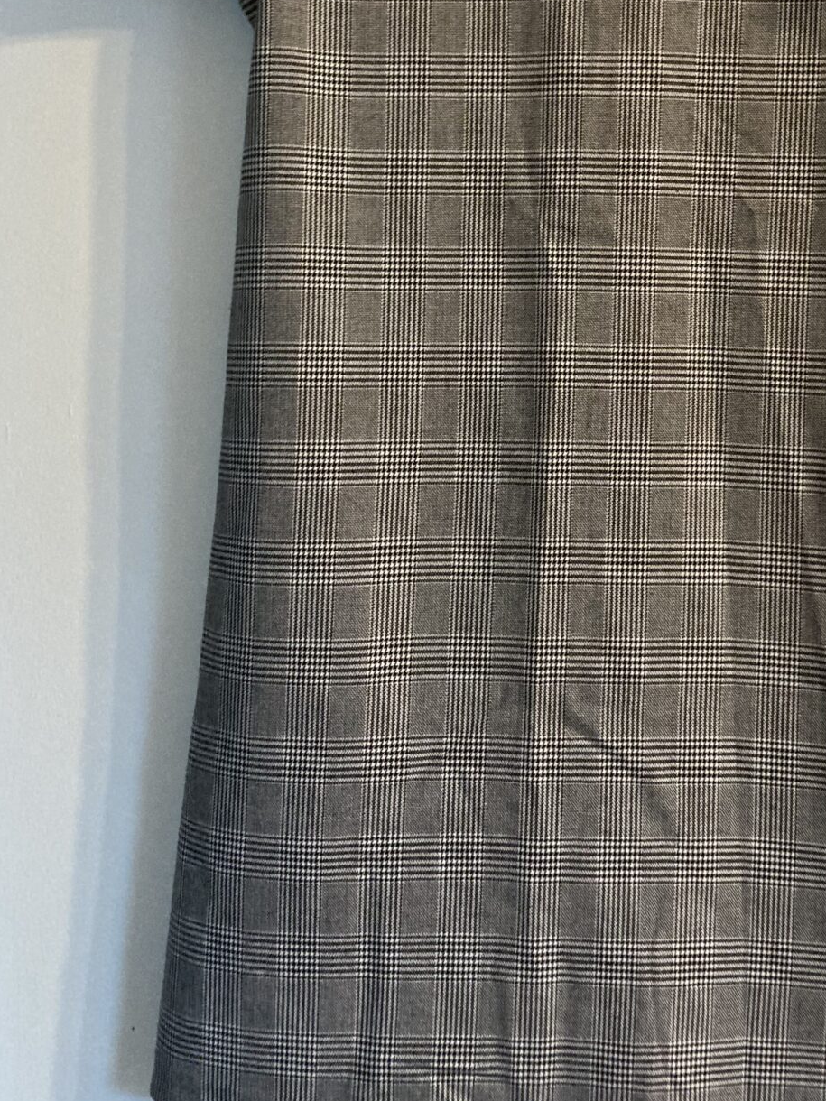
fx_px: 1495
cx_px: 604
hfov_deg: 30.4
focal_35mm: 47
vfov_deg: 39.8
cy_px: 334
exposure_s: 1/40
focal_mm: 3.99
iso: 400
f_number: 1.8
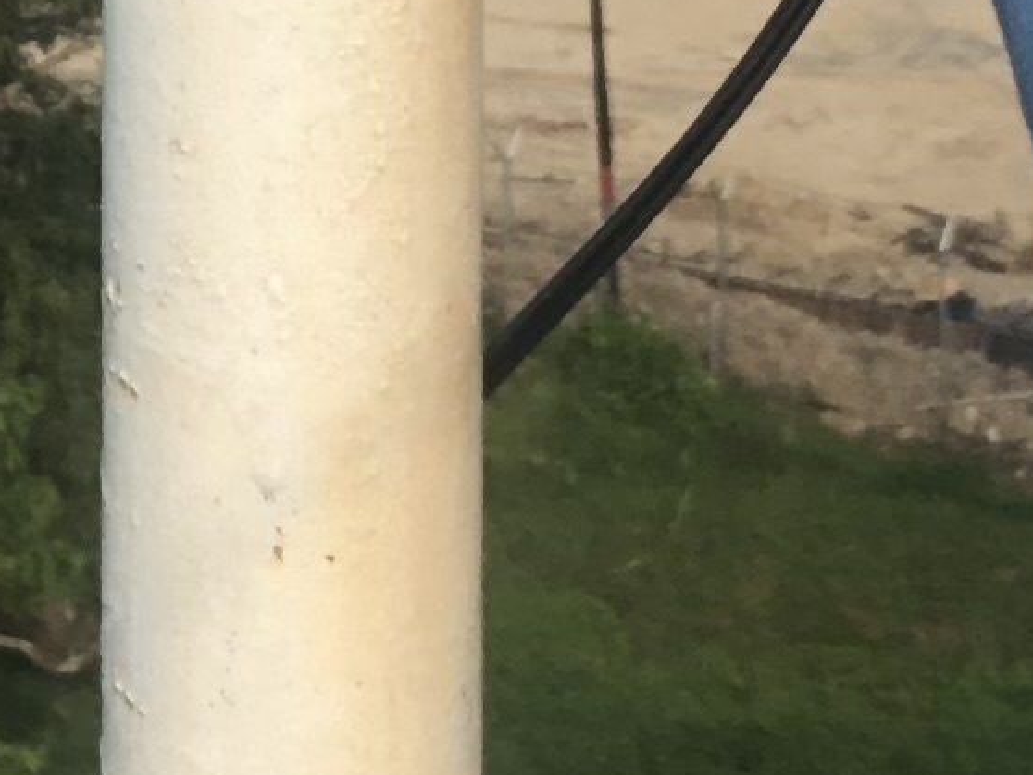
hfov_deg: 11.1
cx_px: 122
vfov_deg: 7.6
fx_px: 5284
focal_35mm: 177
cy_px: -1284
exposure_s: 1/729
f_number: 2.2
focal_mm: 2.87
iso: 20
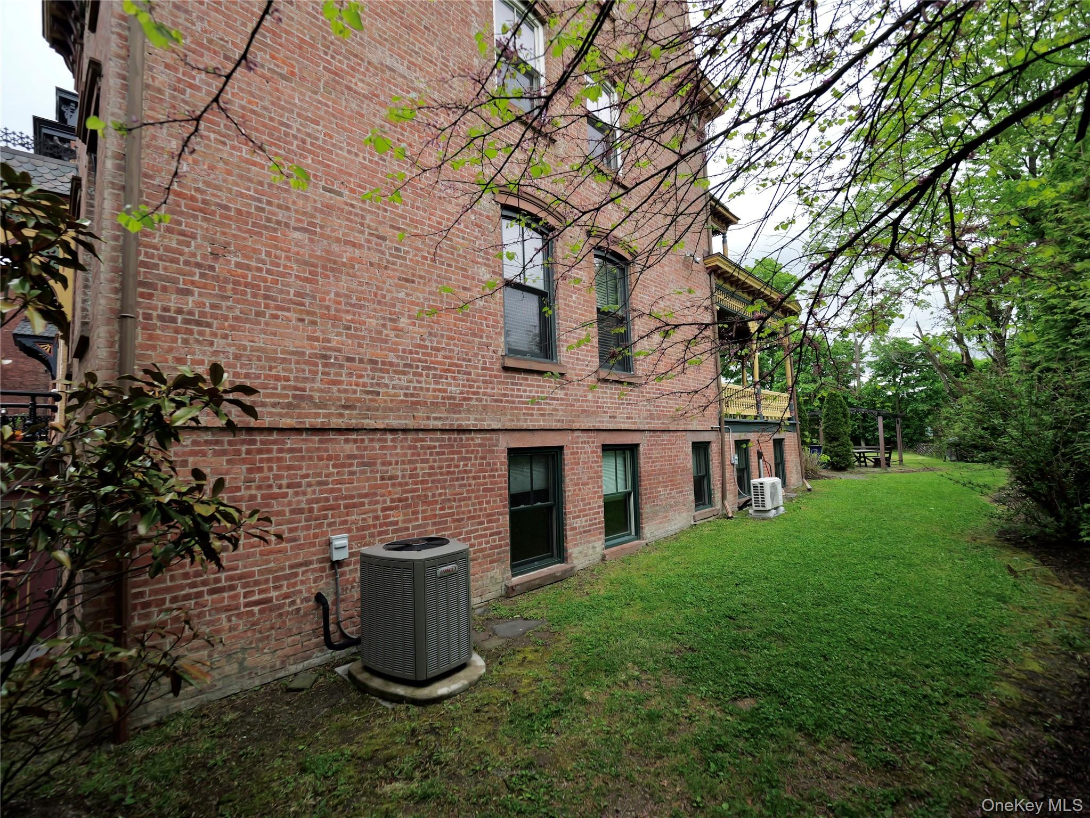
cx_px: 545
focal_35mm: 14
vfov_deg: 85.7
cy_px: 409
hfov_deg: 102.0
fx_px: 441
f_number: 2.8
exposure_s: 1/320
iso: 500
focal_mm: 7
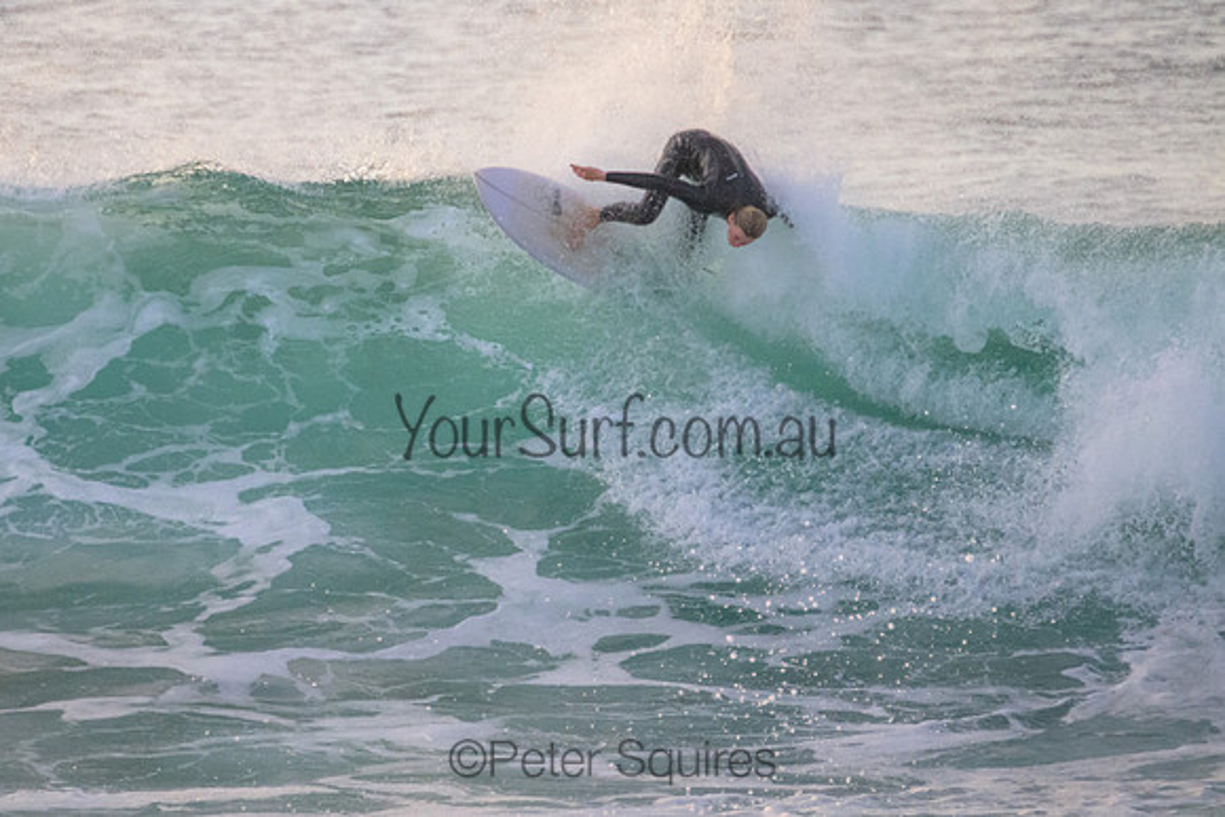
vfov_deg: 1.4
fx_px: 34572
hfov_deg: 2.0
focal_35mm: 1016
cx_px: 447
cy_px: 329
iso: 4000
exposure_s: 1/1250
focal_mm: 800
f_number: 11
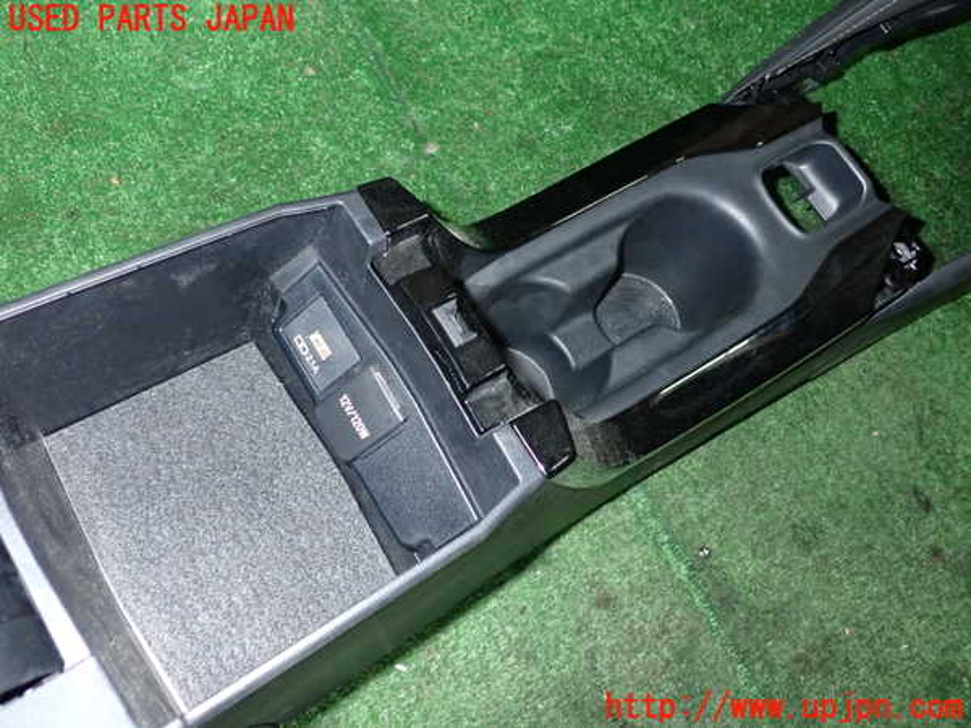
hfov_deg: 60.0
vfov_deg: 46.8
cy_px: 364
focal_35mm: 30
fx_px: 842
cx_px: 486
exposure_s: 1/30
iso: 800
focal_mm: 5.4
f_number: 6.3
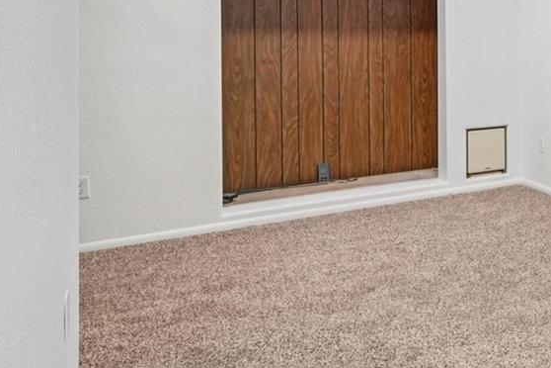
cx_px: 778
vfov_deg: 29.8
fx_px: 658
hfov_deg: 30.7
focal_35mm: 43
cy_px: 34
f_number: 8
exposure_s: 1/13
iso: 800
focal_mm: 10
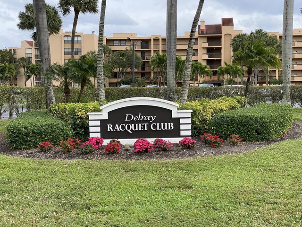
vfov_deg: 28.0
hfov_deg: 36.8
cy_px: 114
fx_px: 454
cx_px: 151
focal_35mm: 52
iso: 20
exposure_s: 1/799
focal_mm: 6
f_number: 2
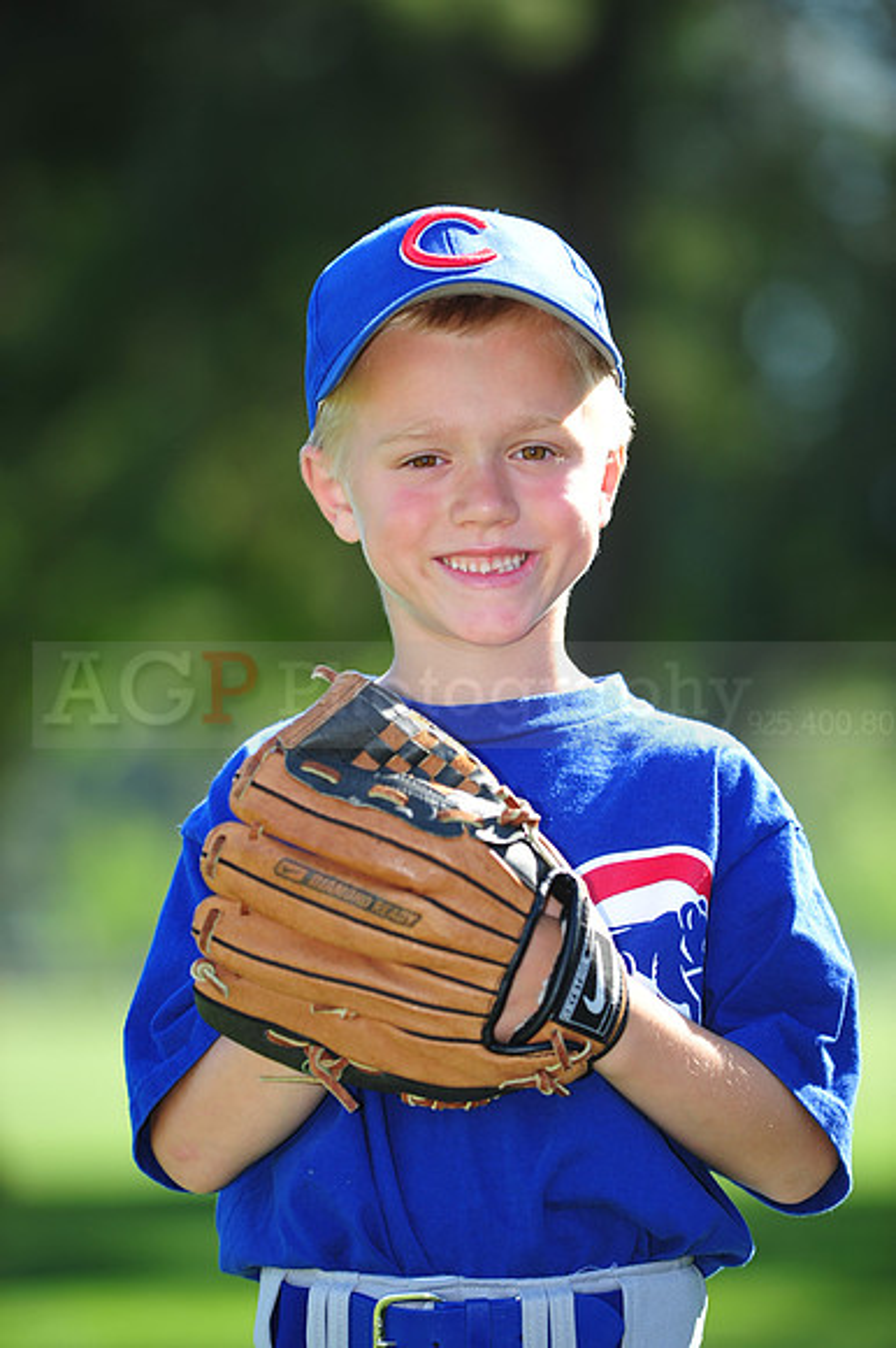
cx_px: 448
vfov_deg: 10.3
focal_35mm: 200
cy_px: 674
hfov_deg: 6.9
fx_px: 7475
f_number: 4.5
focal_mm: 200
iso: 200
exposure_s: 1/400
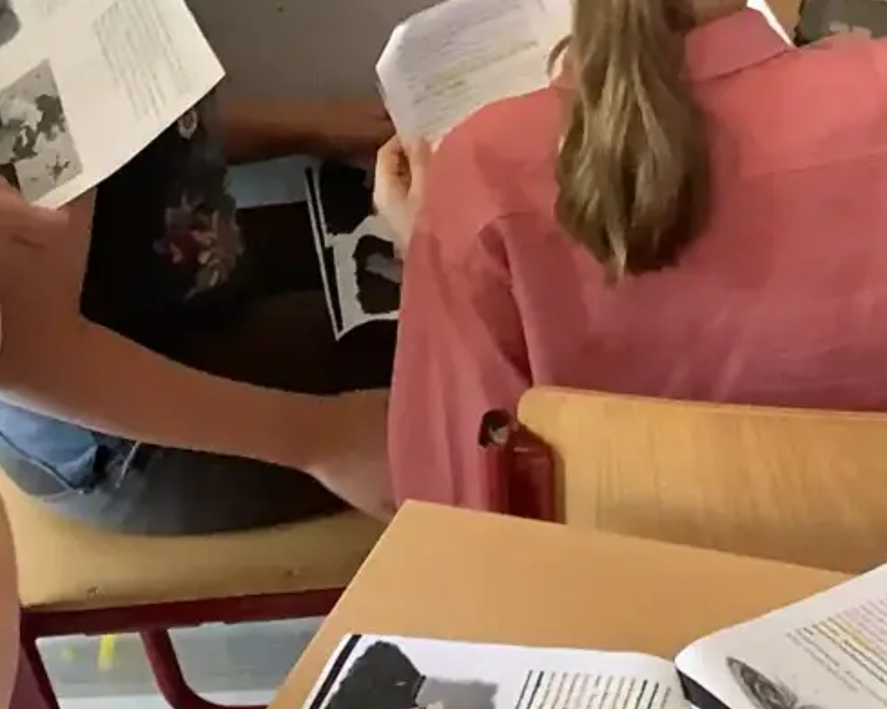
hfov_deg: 20.2
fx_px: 2493
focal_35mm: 95
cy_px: 105
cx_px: 390
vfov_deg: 16.0
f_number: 2.4
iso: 320
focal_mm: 3.3
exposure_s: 1/60
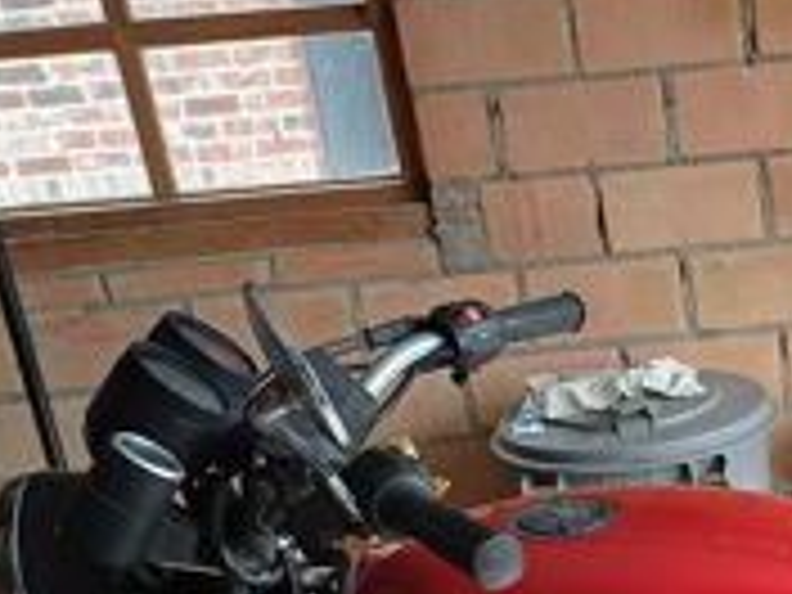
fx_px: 1556
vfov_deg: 19.9
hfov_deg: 26.5
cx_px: 846
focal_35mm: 68
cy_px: 760
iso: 80
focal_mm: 4.65
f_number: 1.8
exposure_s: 1/50
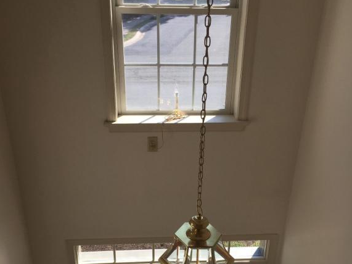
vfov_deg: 36.0
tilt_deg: -29.5
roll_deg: -0.7
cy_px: 196
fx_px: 396
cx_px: 177
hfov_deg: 47.9
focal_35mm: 39
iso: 32
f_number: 2.2
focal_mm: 4.15
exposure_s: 1/520
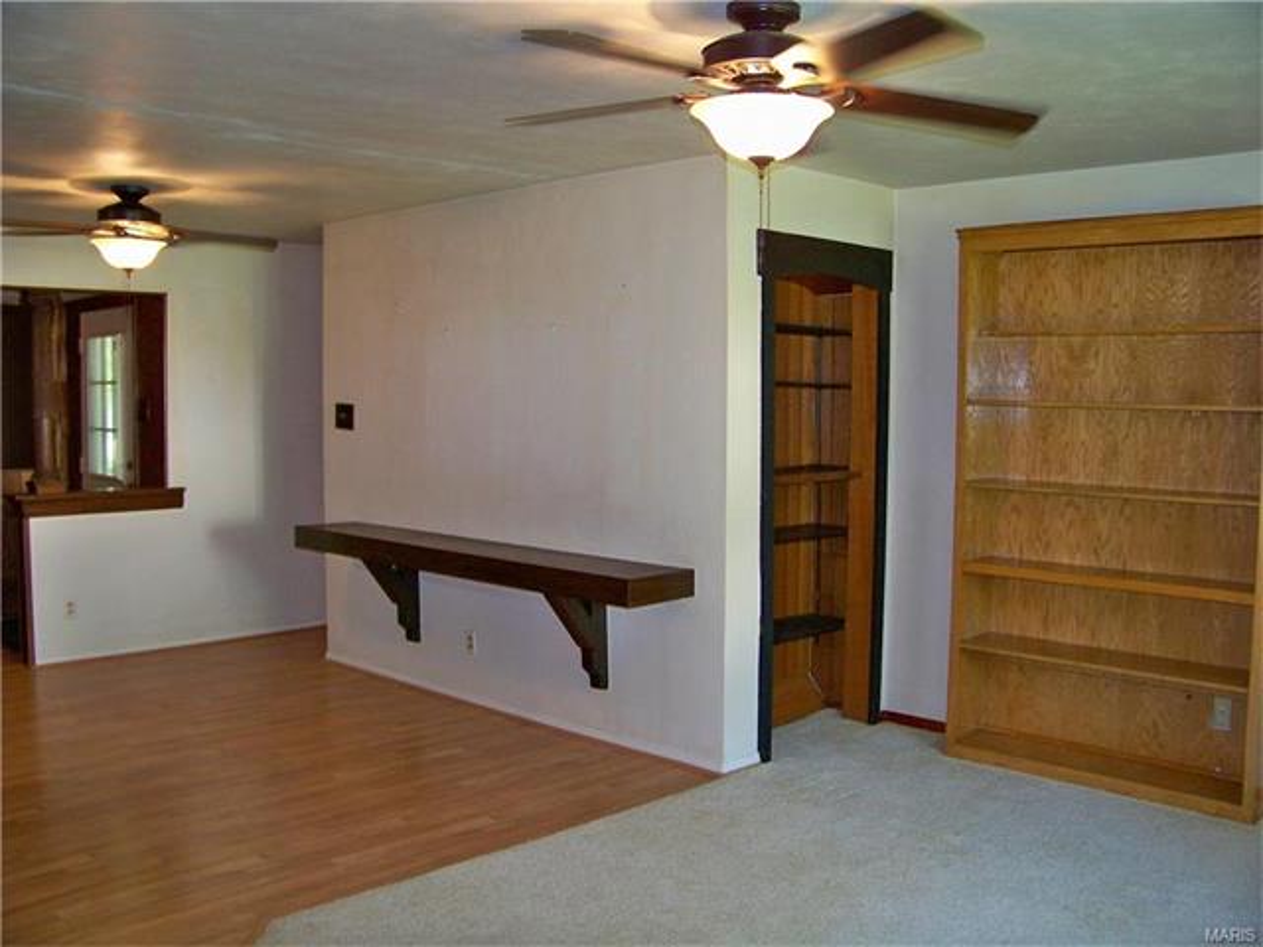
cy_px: 474
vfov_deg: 42.9
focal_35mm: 33
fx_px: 1204
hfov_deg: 55.4
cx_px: 632
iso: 200
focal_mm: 5.85
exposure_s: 1/30
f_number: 2.8
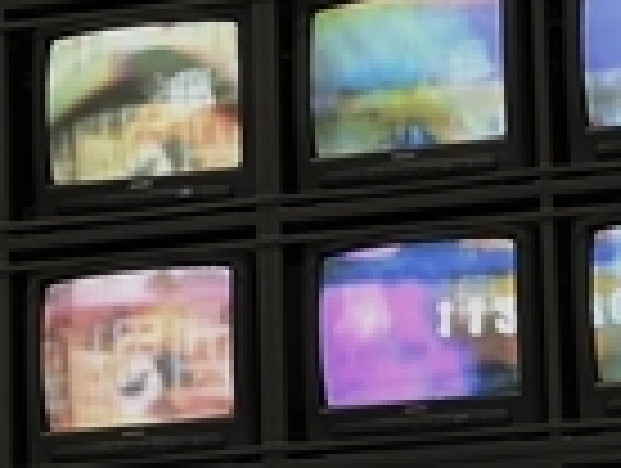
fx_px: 3594
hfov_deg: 9.7
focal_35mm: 200
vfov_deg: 7.4
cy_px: 148
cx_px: 788
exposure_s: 1/5
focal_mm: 24
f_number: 5
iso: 100
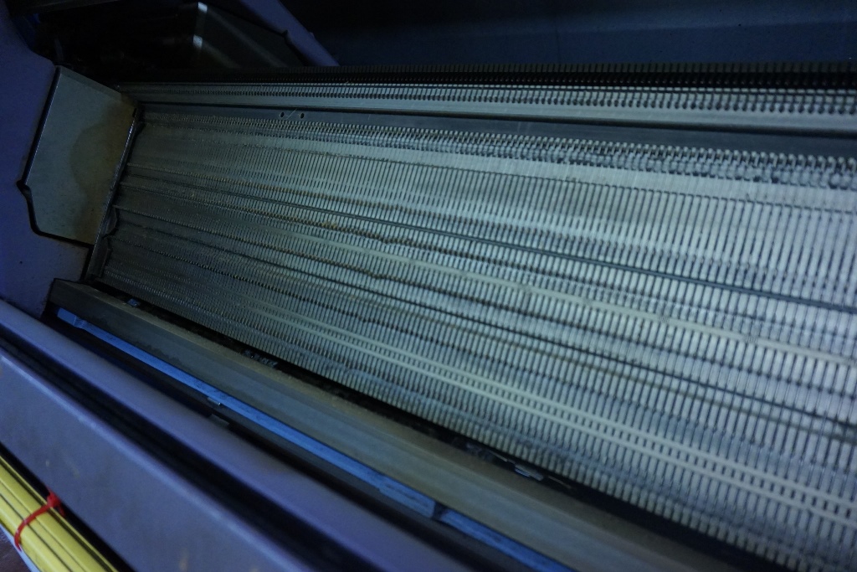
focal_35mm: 26
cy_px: 286
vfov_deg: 50.4
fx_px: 607
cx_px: 428
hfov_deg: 70.4
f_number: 3.5
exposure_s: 1/160
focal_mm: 17
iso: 2500
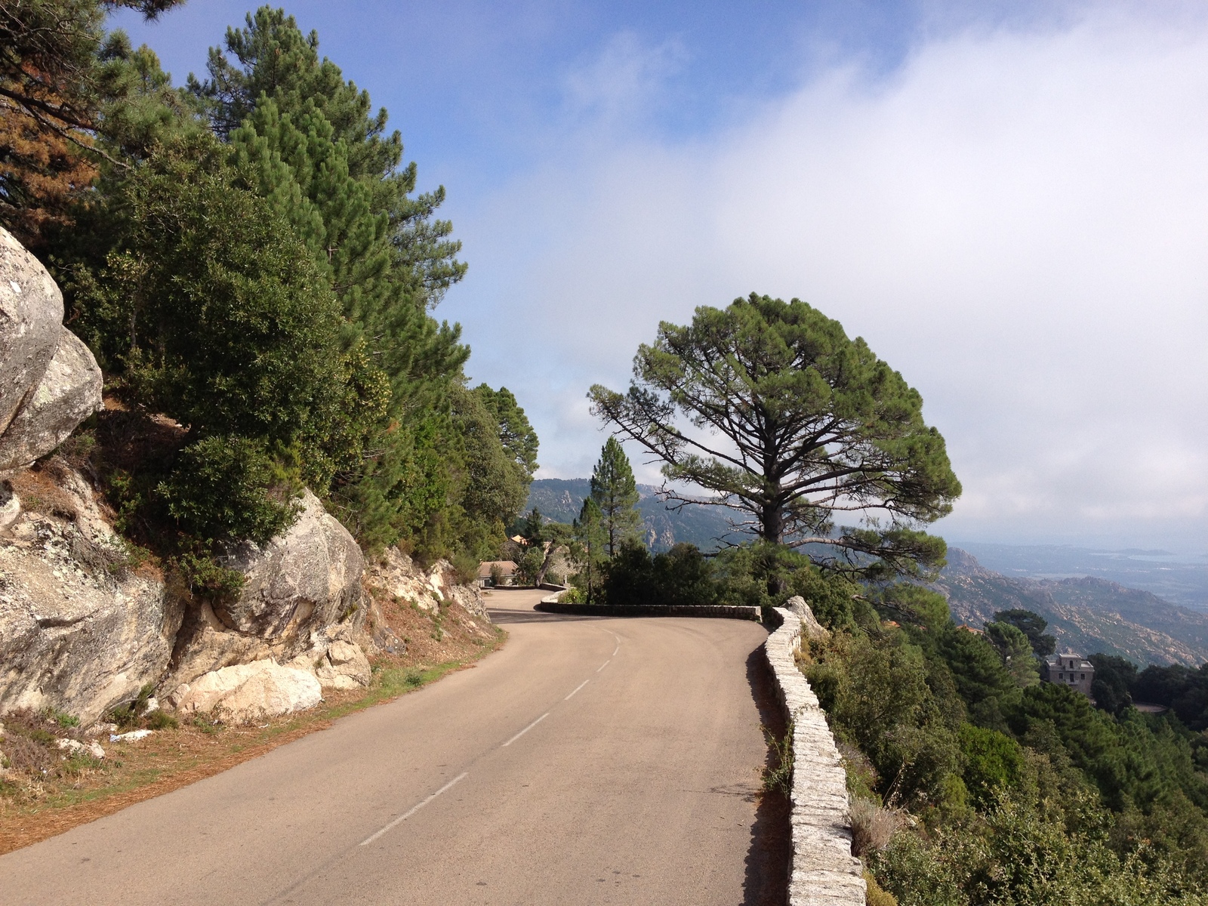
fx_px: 1221
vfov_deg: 40.7
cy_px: 453
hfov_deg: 52.6
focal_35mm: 35
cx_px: 604
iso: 64
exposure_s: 1/1623
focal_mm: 4.28
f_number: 2.4
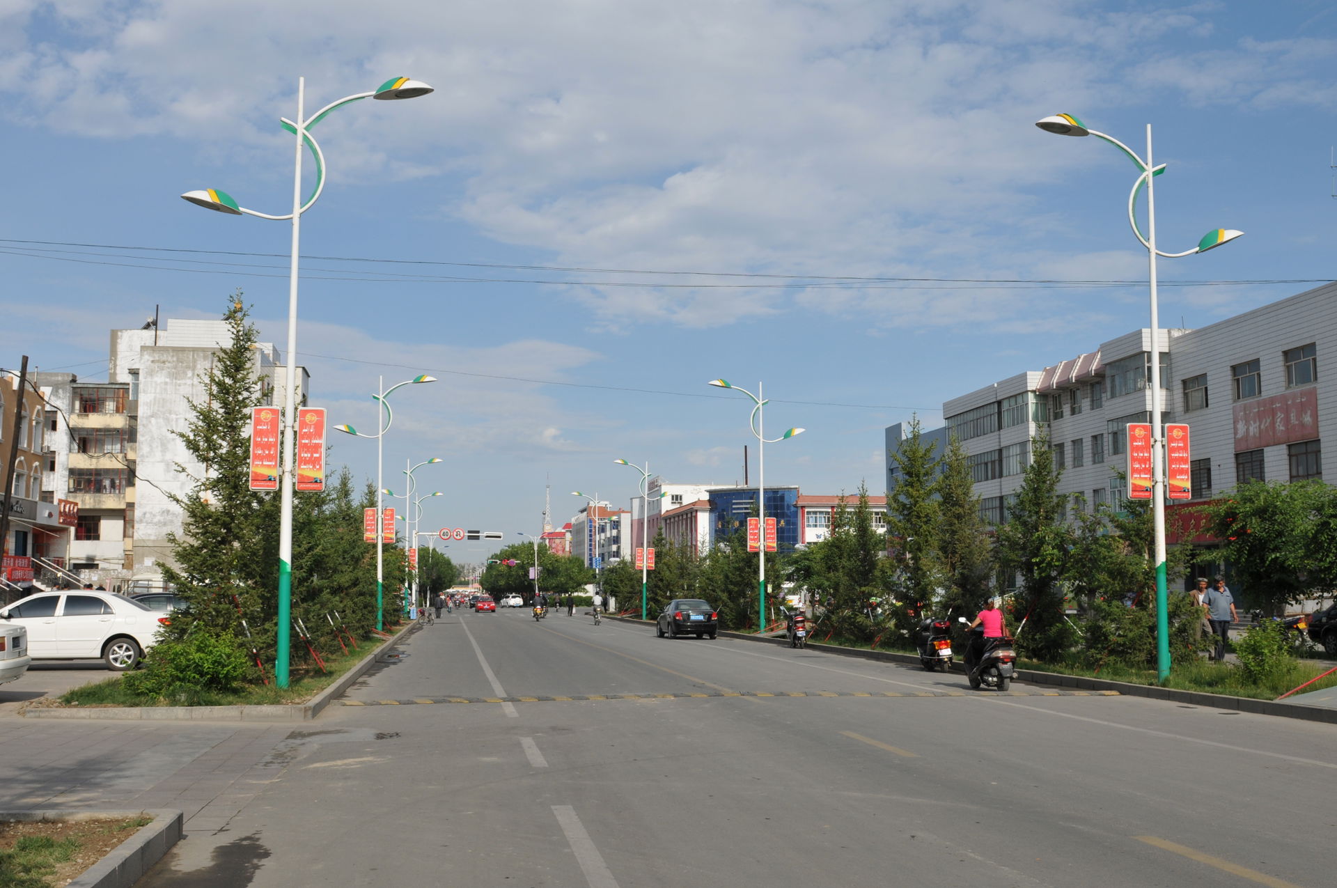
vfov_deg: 36.8
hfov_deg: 53.2
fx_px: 1335
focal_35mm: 36
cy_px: 444
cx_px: 668
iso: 200
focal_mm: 24
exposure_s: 1/400
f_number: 10
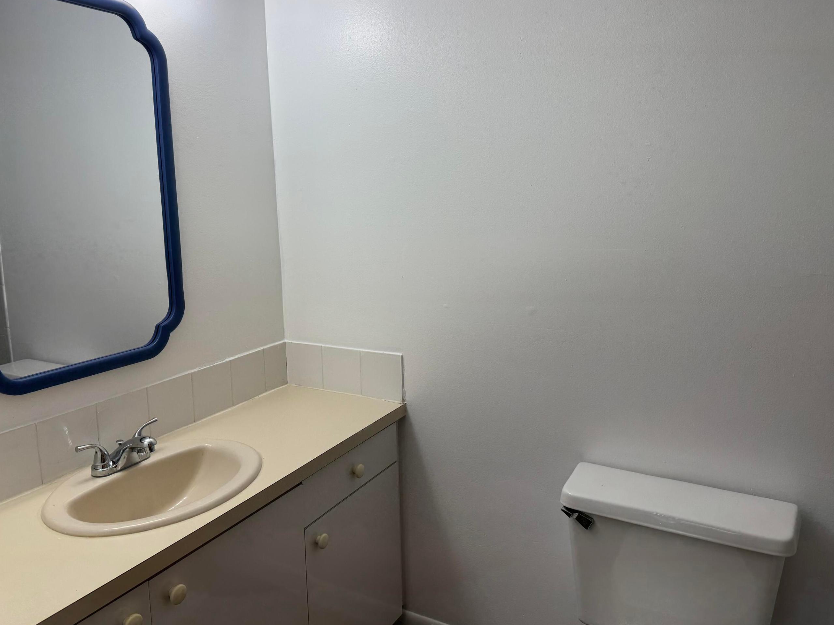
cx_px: 381
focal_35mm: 27
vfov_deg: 51.3
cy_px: 288
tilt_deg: -8.4
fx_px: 651
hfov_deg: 65.2
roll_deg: +1.5
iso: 64
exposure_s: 1/250
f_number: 1.78
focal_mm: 6.76
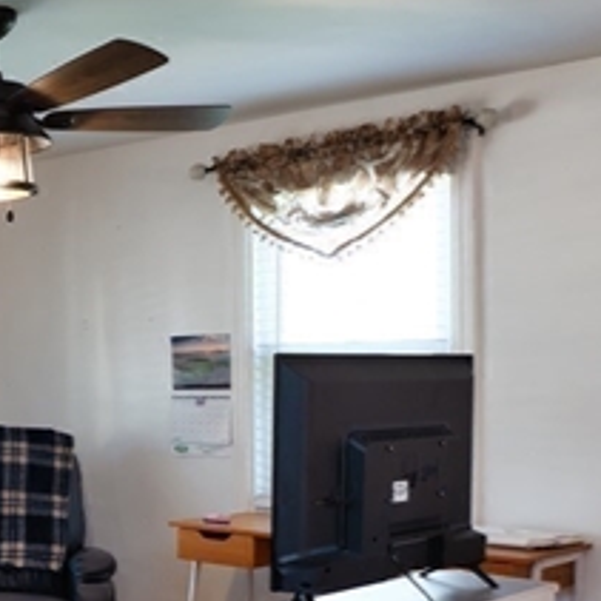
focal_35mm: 62
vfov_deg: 27.6
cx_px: -122
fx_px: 1218
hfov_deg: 25.0
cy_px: 372
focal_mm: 15
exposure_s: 1/13
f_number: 8
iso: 320
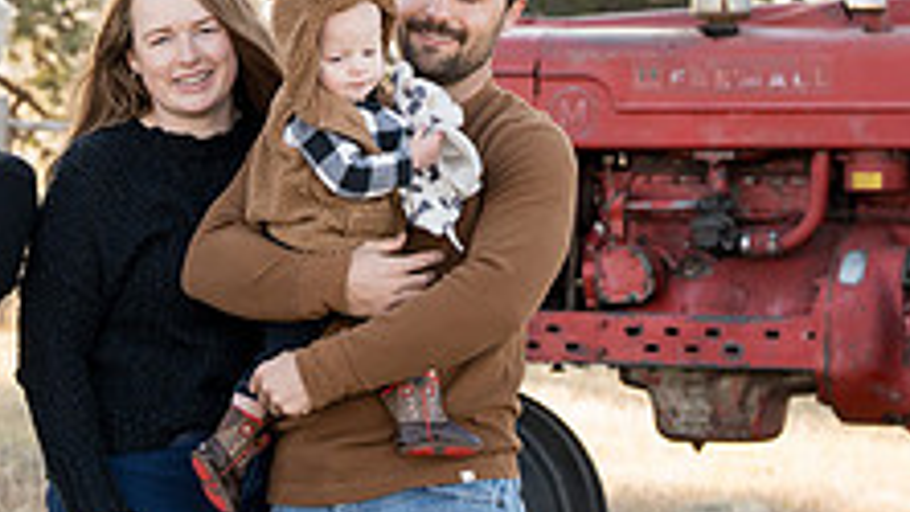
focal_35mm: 263
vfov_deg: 4.6
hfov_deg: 8.1
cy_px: 285
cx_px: -225
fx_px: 6348
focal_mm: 96
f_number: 7.1
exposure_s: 1/320
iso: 1000
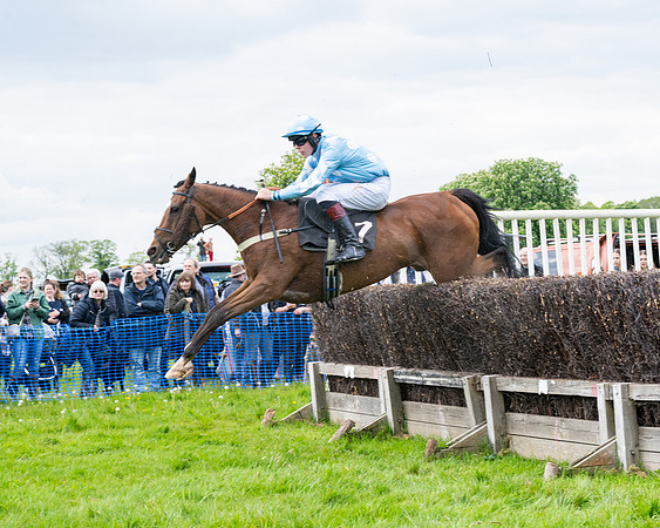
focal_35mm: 91
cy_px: 244
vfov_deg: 16.9
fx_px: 1771
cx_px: 456
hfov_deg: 21.0
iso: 400
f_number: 9
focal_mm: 70
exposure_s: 1/400
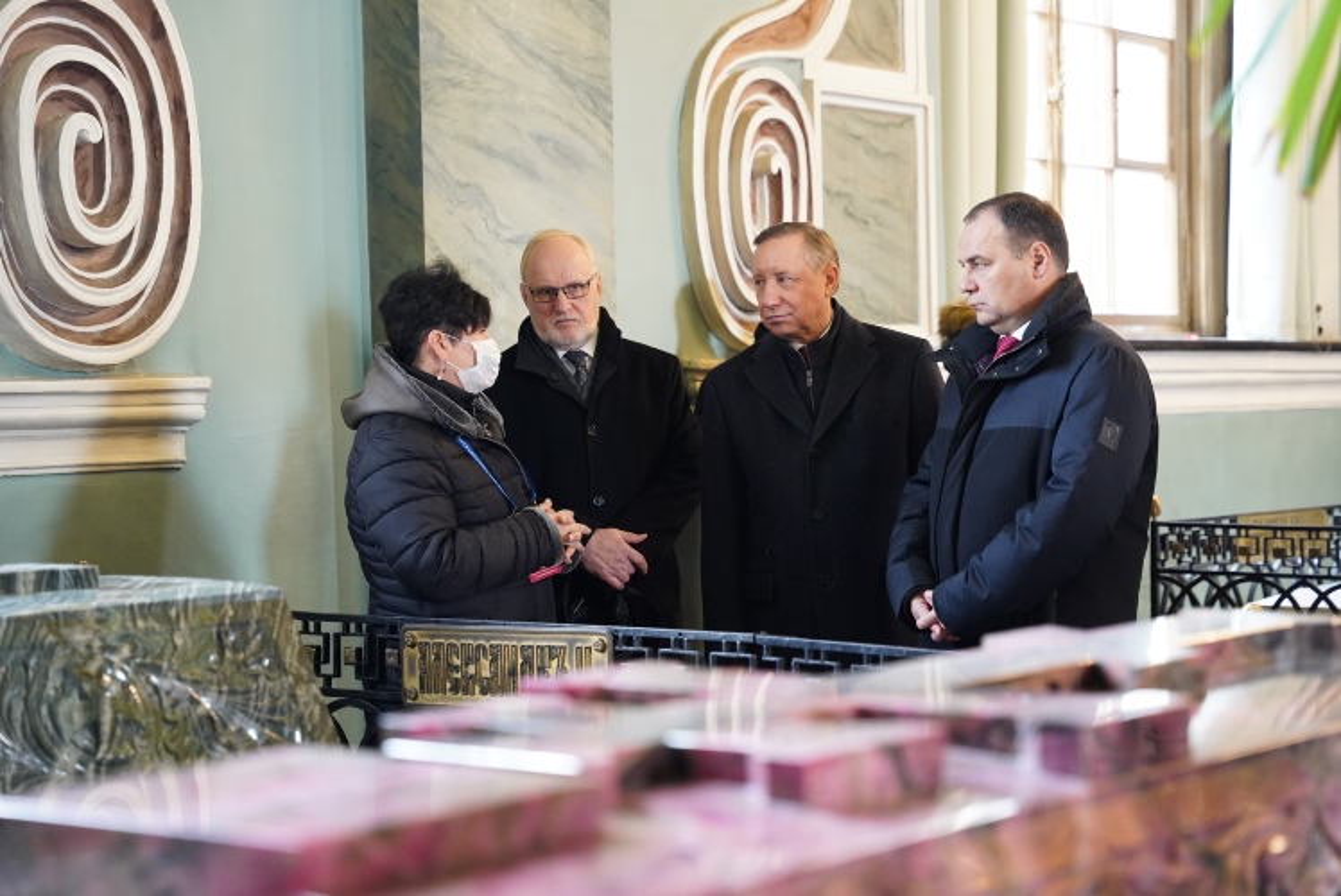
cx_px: 670
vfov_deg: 19.5
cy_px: 448
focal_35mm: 70
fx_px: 2609
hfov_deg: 28.8
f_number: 3.2
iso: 4000
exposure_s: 1/100
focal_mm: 70
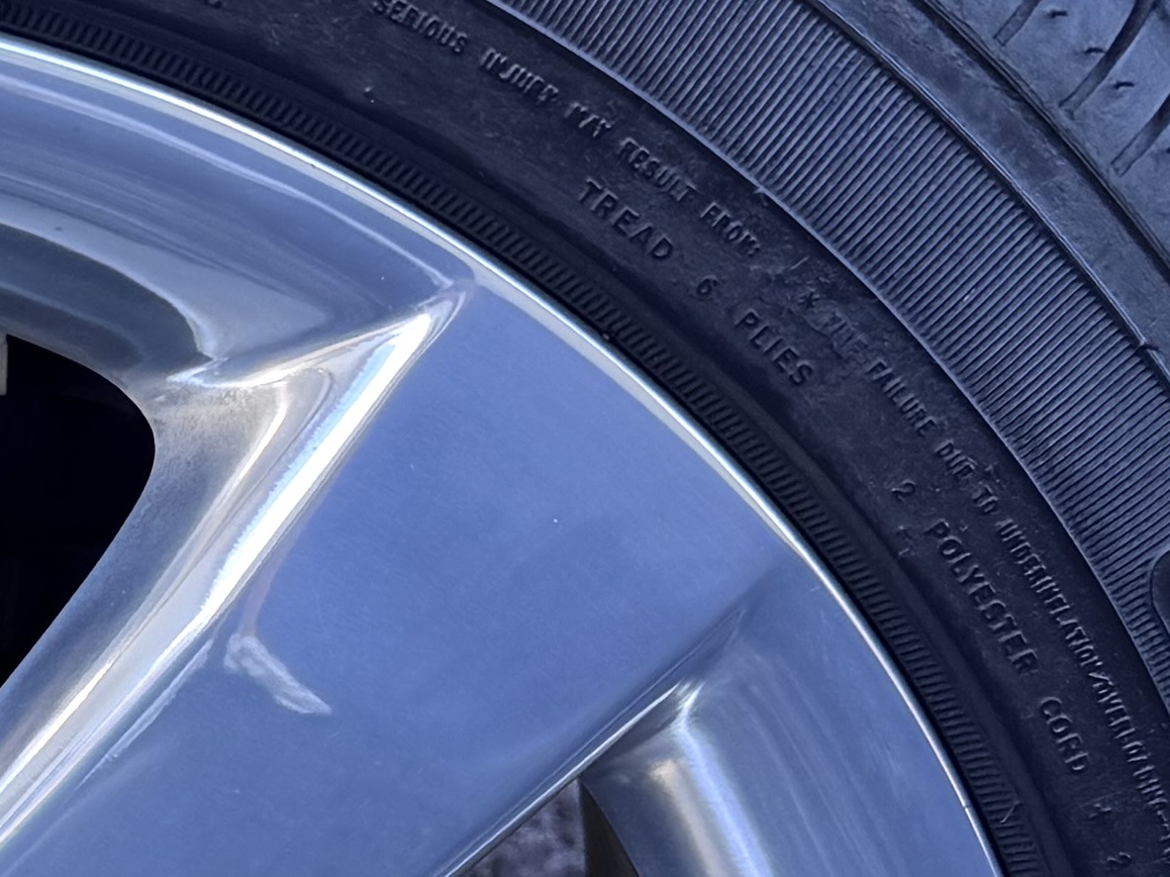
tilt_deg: -30.3
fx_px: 3920
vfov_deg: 12.2
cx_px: -390
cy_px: 1301
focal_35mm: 116
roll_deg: +0.3
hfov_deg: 16.0
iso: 80
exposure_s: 1/417
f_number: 1.78
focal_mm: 6.76
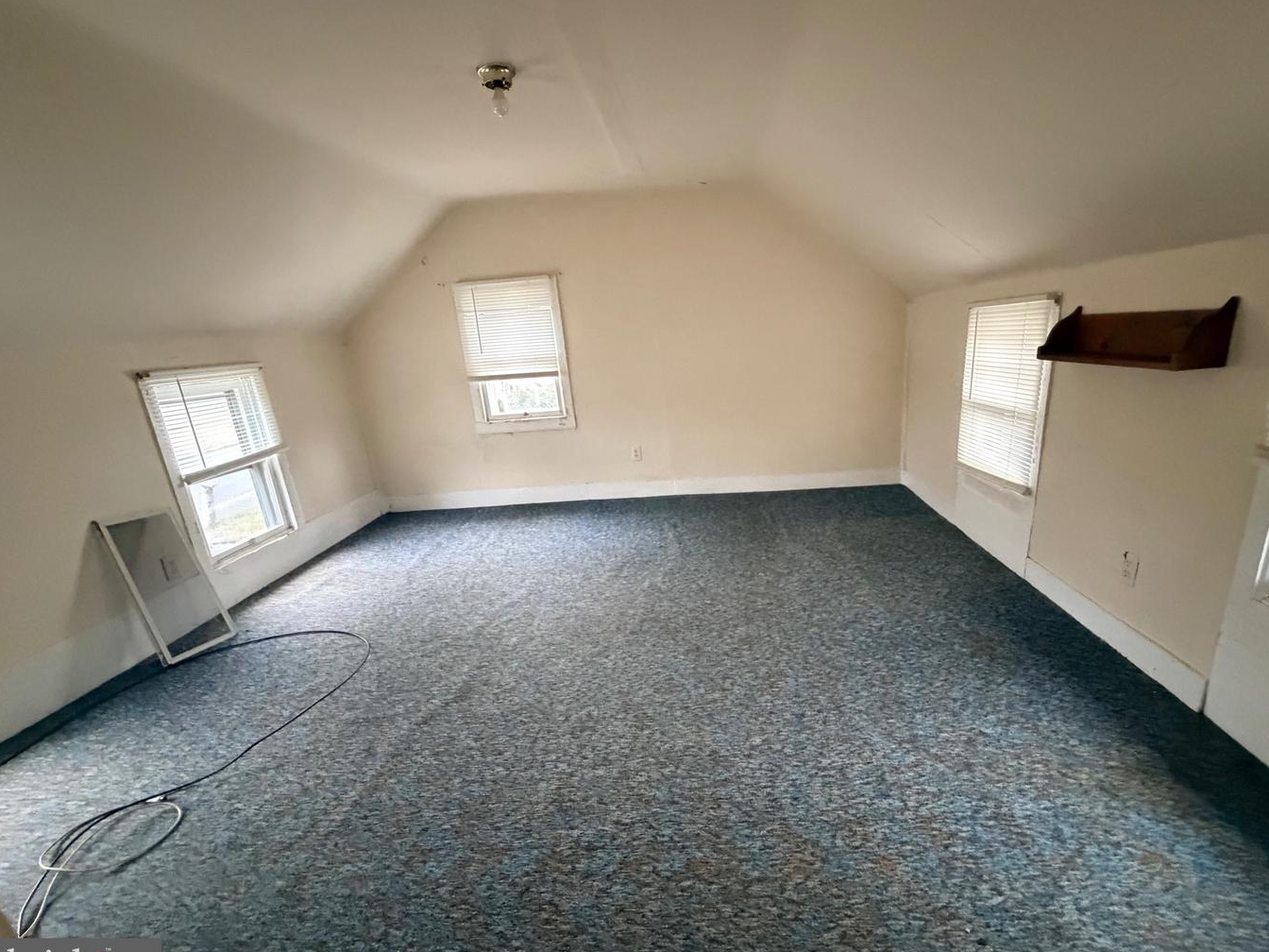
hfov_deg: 98.0
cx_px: 675
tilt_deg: -14.3
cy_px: 483
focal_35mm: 15
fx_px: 550
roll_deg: +5.3
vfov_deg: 81.7
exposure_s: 1/60
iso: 1000
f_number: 2.2
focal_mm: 2.22
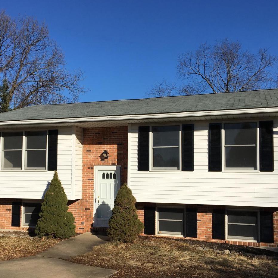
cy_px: 156
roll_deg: -0.3
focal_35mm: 40
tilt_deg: +3.2
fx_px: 363
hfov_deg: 41.8
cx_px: 119
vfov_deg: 41.8
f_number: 2.2
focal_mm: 4.15
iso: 25
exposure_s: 1/2959
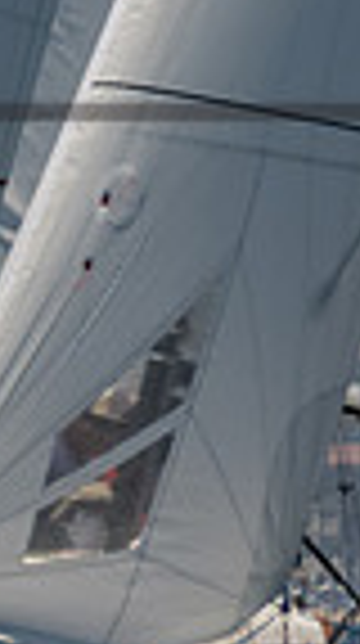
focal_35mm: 1283
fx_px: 21863
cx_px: -2120
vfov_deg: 1.7
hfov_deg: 0.9
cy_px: -180
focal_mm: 150
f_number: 9
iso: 640
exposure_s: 1/1000
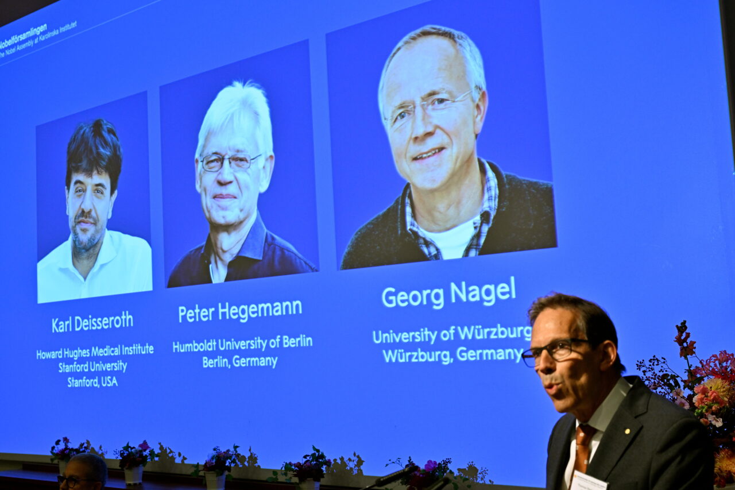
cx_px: 368
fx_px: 939
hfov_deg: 42.7
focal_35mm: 46
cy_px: 245
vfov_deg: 29.2
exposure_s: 1/50
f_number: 5.6
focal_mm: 46
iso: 2000
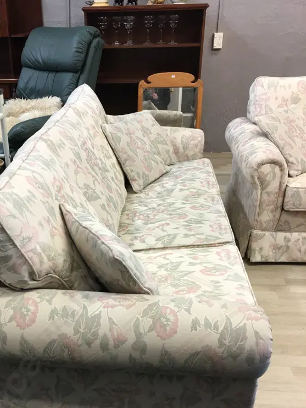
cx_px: 96
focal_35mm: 40
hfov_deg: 35.5
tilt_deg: -29.3
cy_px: 278
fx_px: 471
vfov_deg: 45.9
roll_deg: +0.1
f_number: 2.2
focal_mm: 4.15
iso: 32
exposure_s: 1/17
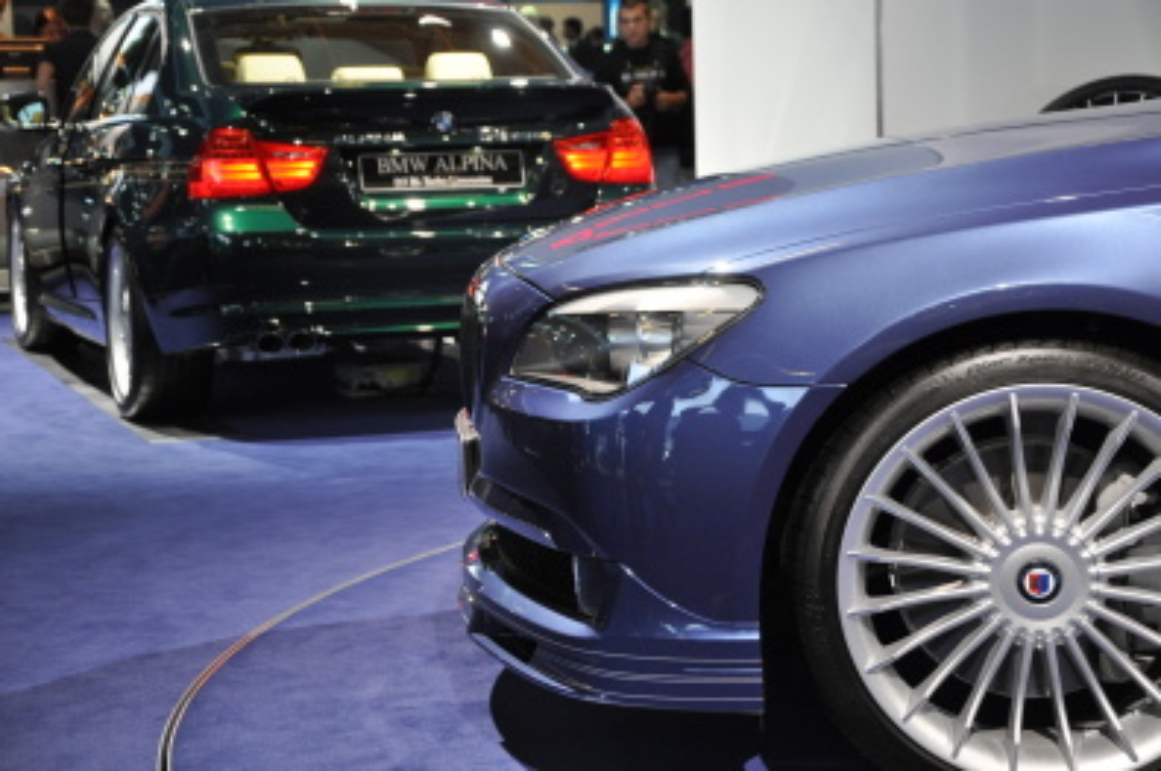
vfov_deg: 15.7
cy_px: 386
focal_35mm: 87
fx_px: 2802
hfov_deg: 23.4
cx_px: 580
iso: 800
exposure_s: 1/50
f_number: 5
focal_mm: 58
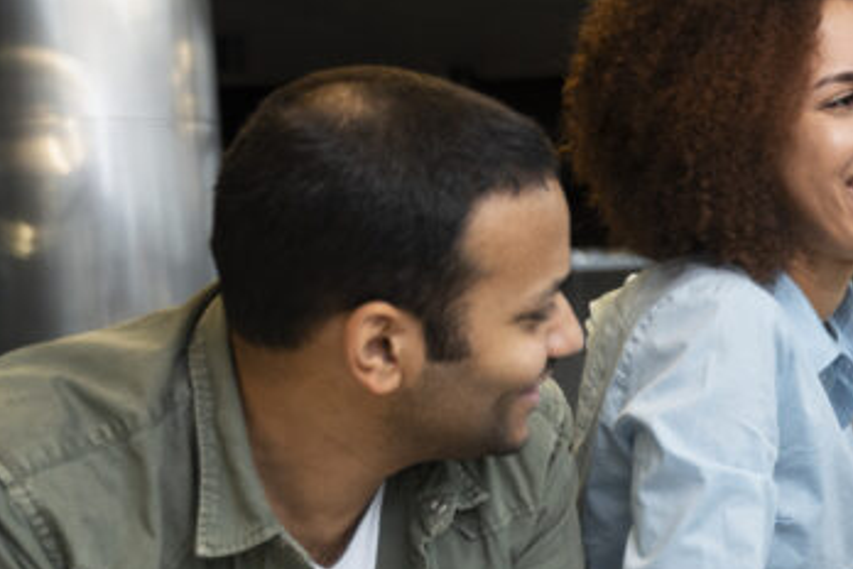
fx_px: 2440
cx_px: 1128
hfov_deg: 18.4
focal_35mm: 103
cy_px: 558
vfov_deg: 13.1
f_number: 2.8
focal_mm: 35
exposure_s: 1/160
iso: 800
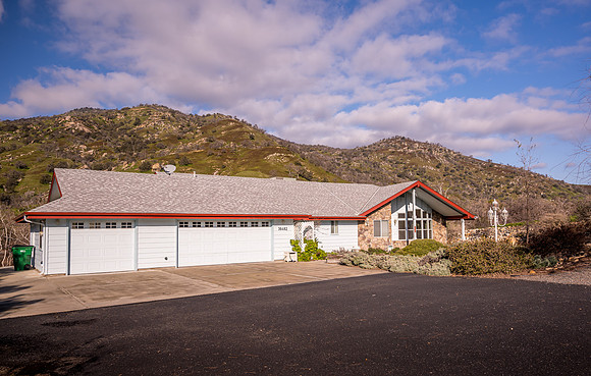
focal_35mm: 27
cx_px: 320
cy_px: 205
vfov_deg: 47.0
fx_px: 432
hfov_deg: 68.6
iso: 64
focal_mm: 24
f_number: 8
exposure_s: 1/125
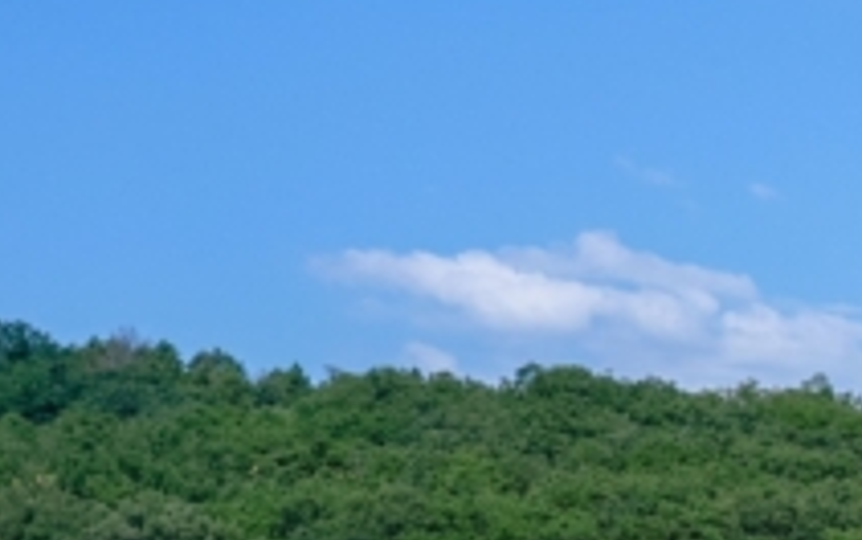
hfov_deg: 10.3
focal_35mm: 179
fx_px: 4206
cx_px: 1969
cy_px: 387
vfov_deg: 7.3
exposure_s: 1/1600
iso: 100
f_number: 4.5
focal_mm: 36
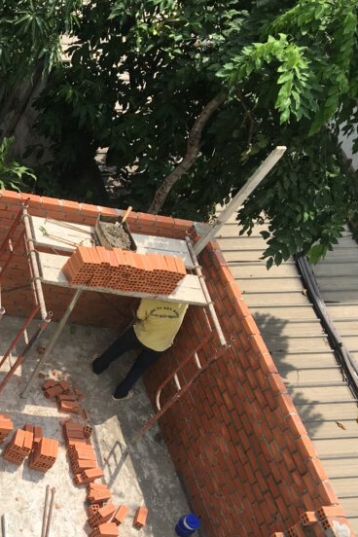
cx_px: -85
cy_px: 306
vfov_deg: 35.6
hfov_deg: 22.1
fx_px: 835
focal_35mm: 56
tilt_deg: -48.4
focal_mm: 4.15
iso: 25
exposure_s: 1/1374
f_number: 2.2
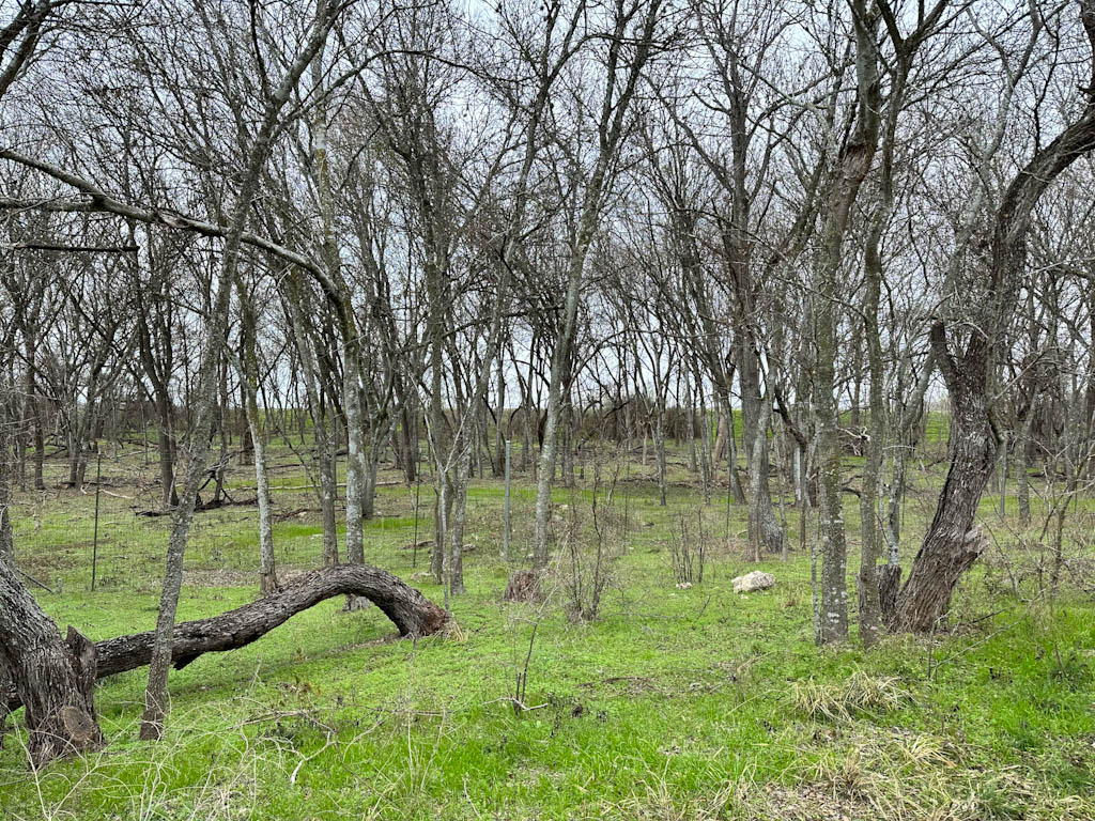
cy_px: 410
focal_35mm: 24
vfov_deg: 56.8
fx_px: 759
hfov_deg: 71.6
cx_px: 548
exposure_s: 1/270
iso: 80
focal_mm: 6.86
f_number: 1.8
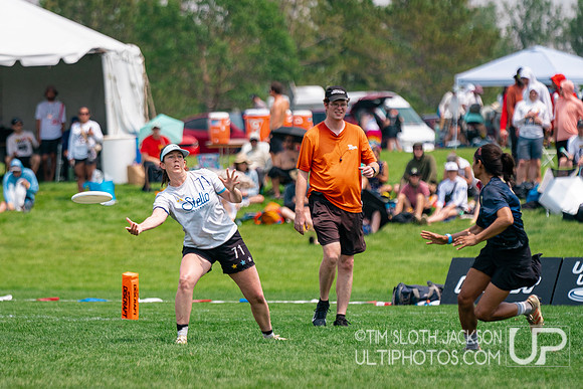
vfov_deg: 4.2
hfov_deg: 6.3
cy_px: 232
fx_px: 5264
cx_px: 237
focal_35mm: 325
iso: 400
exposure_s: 1/6400
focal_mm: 200
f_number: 3.2
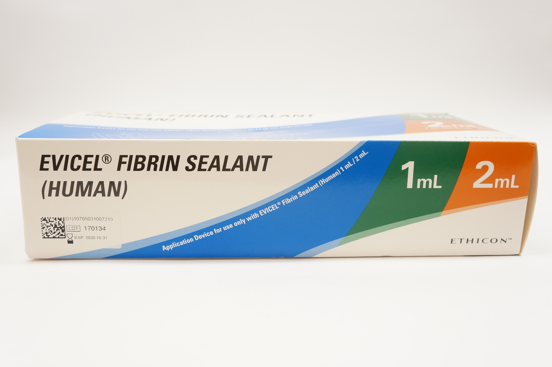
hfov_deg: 55.2
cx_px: 276
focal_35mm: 34
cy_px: 184
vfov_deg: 38.3
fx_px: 528
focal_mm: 23
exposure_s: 1/50
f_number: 5.6
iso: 400
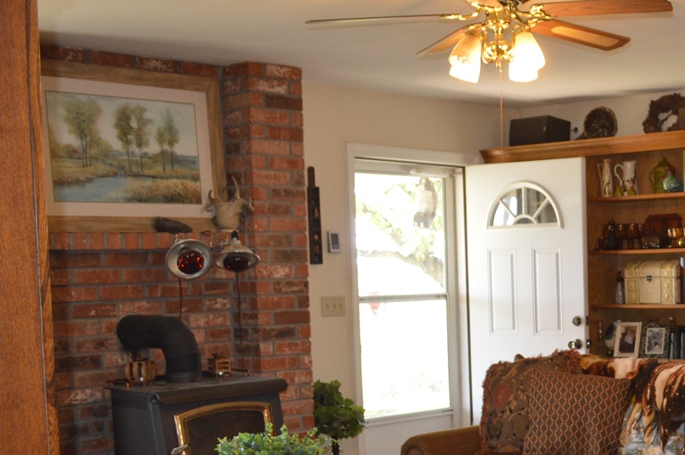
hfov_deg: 29.9
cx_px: 759
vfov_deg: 22.3
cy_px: 358
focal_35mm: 60
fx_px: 1141
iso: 400
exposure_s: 1/60
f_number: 4
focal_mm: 18
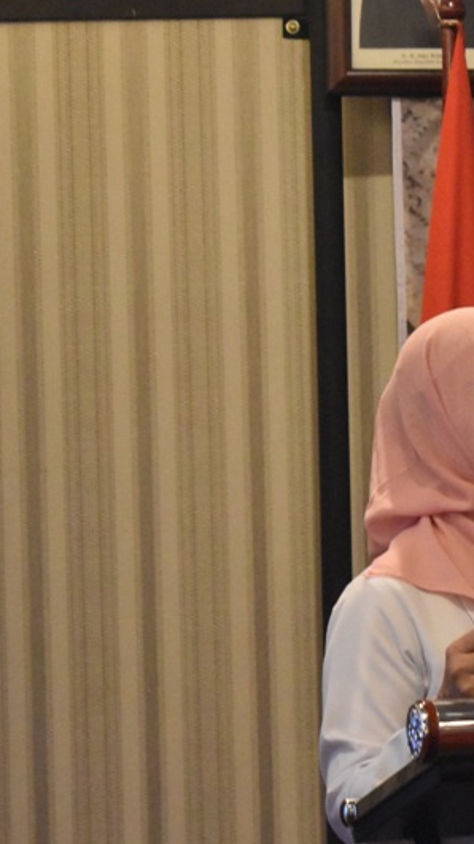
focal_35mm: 163
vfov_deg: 13.2
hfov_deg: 7.4
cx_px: 573
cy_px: 458
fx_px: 3643
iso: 7200
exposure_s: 1/60
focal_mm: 55
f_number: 5.6
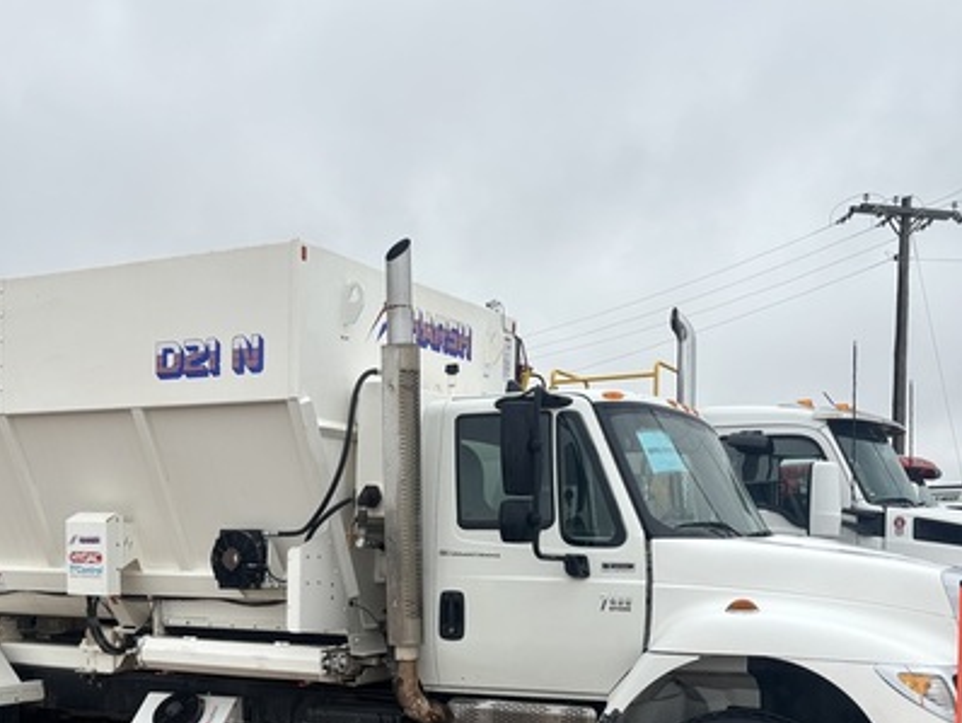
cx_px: 326
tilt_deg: -3.4
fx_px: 1307
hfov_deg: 40.0
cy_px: 612
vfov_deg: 29.9
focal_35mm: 47
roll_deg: +0.0
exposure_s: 1/1949
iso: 50
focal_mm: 5.96
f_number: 1.6
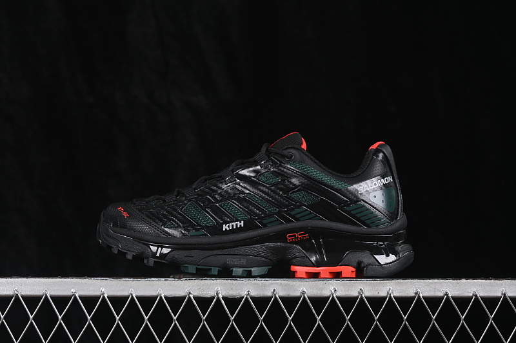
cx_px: 258
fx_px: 1075
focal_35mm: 75
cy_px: 172
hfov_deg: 27.0
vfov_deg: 18.2
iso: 160
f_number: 6.3
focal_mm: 50
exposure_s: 1/60
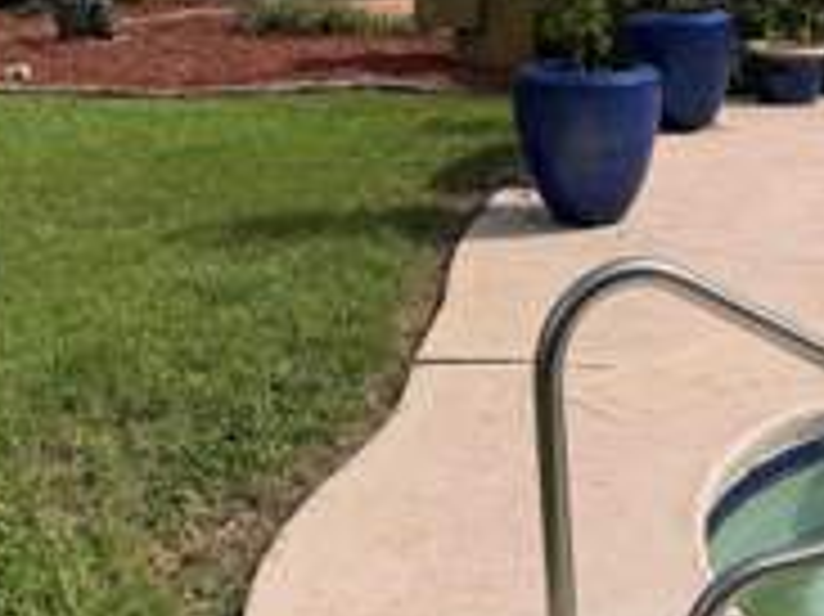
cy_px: -115
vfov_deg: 21.6
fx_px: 1499
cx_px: 509
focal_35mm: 63
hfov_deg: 30.6
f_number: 1.78
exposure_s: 1/6711
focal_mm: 6.76
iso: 80
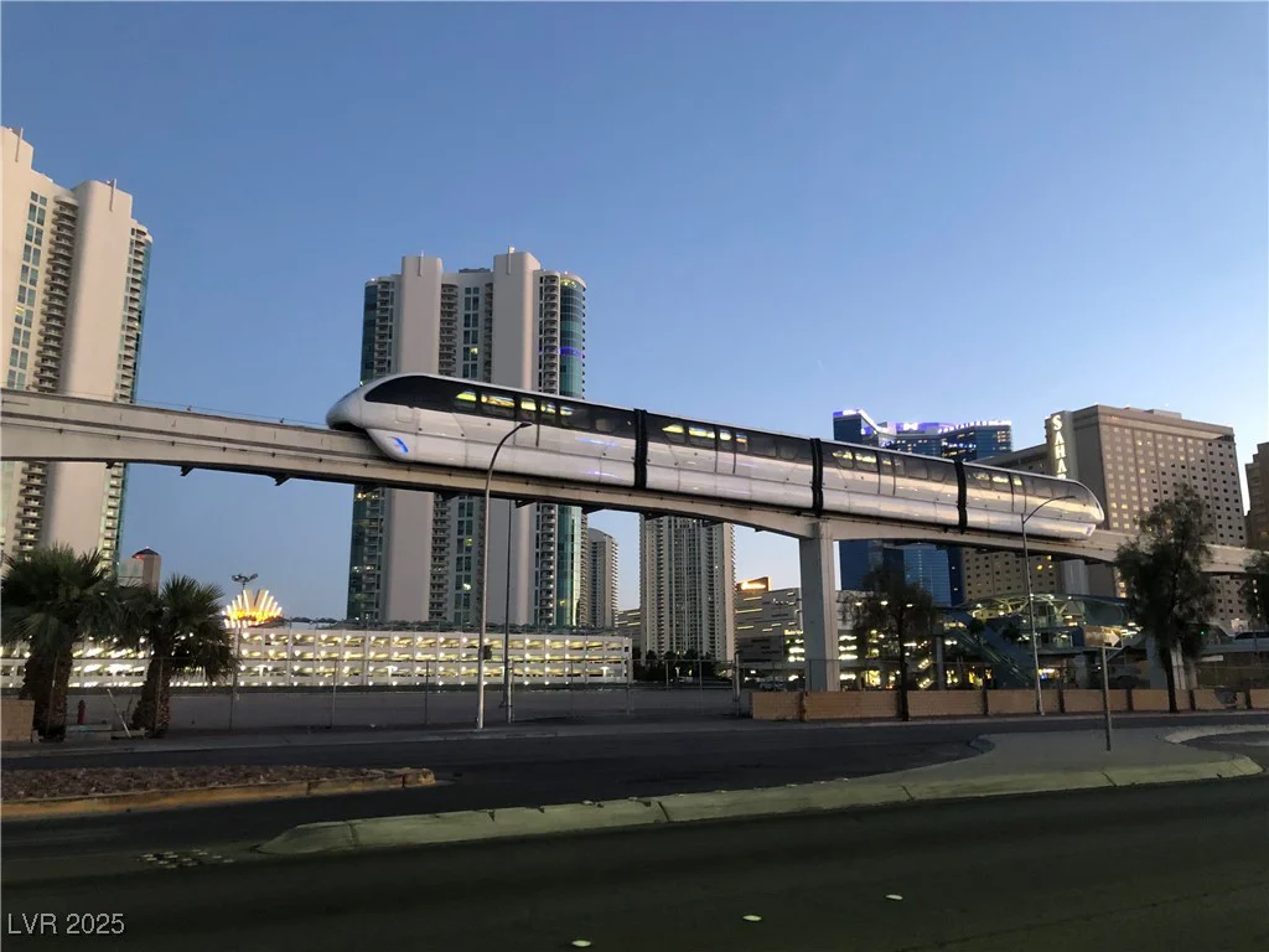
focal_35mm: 28
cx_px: 634
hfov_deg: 63.4
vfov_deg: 49.7
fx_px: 1026
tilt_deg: +11.0
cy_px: 476
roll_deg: +0.7
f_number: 1.8
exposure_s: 1/12
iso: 100
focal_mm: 3.99
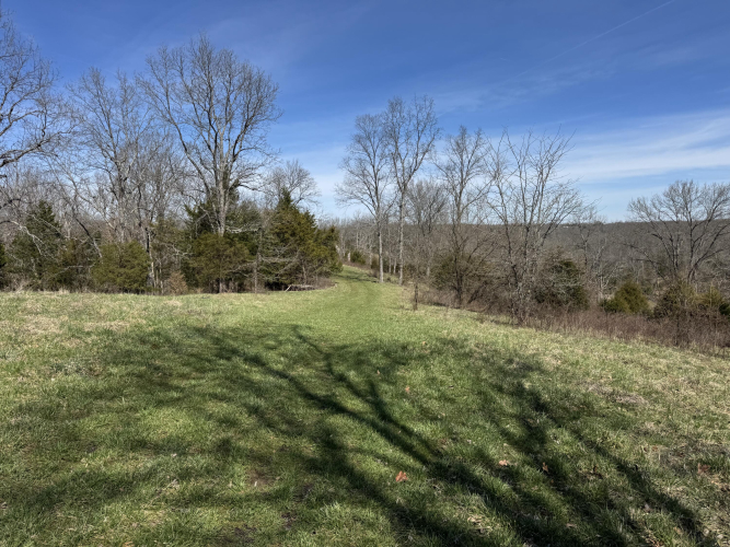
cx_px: 365
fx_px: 506
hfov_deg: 71.6
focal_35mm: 24
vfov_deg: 56.8
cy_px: 274
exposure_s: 1/4950
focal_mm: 6.76
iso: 80
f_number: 1.78
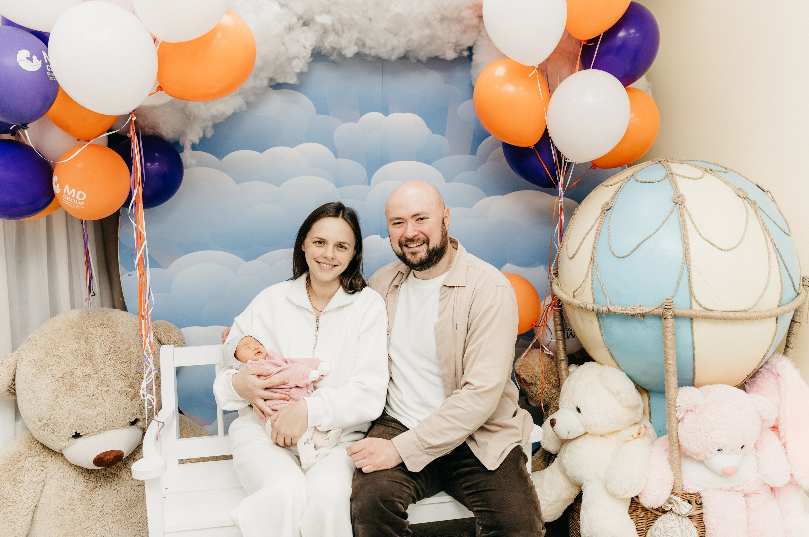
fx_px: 828
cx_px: 426
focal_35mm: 37
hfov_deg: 52.0
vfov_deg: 35.9
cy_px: 253
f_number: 4
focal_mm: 35
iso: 250
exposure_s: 1/160
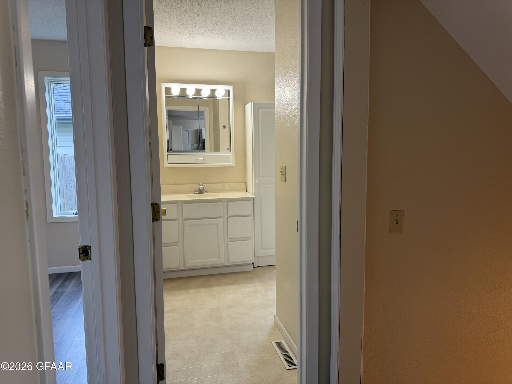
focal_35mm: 24
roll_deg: +0.8
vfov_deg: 56.8
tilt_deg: -5.8
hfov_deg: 71.6
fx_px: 355
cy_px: 192
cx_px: 256
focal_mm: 6.76
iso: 100
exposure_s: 1/60
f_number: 1.78
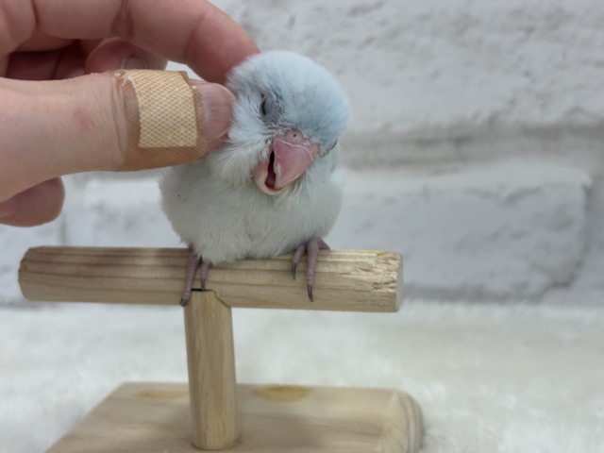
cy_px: 226
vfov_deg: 28.0
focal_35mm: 52
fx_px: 907
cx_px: 302
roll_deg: +3.7
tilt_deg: -11.0
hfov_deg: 36.8
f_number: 1.6
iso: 64
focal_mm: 5.96
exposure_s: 1/100
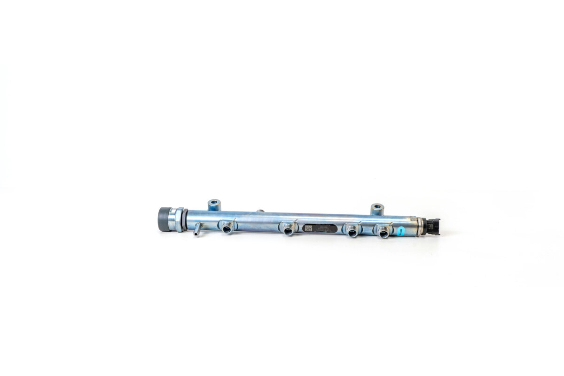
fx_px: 564
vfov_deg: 36.9
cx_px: 282
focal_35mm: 36
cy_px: 188
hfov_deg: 53.1
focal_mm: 36
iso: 100
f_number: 11
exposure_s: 1/10
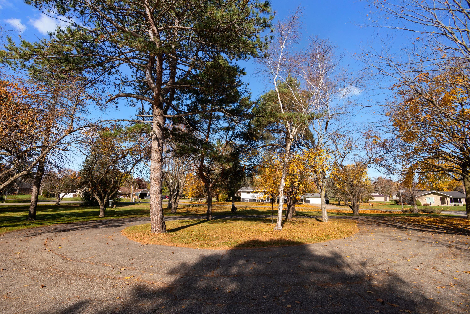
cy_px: 157
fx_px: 392
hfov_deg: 61.9
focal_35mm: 30
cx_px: 235
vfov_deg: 43.6
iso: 320
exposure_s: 1/1250
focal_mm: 30
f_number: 8
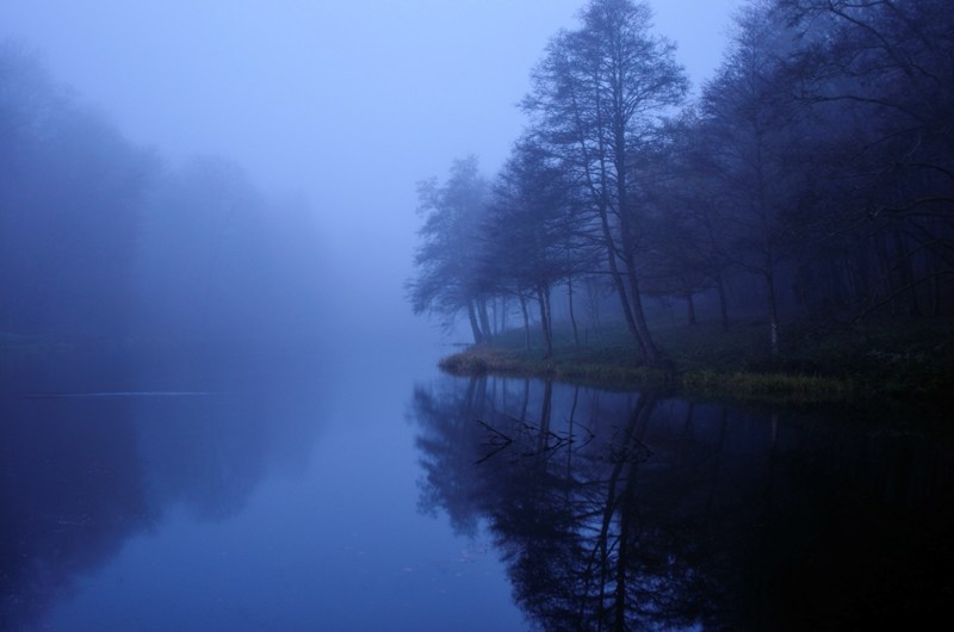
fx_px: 1111
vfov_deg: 31.8
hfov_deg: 46.5
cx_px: 477
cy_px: 316
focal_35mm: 42
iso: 200
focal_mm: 28
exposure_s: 4
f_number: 3.5
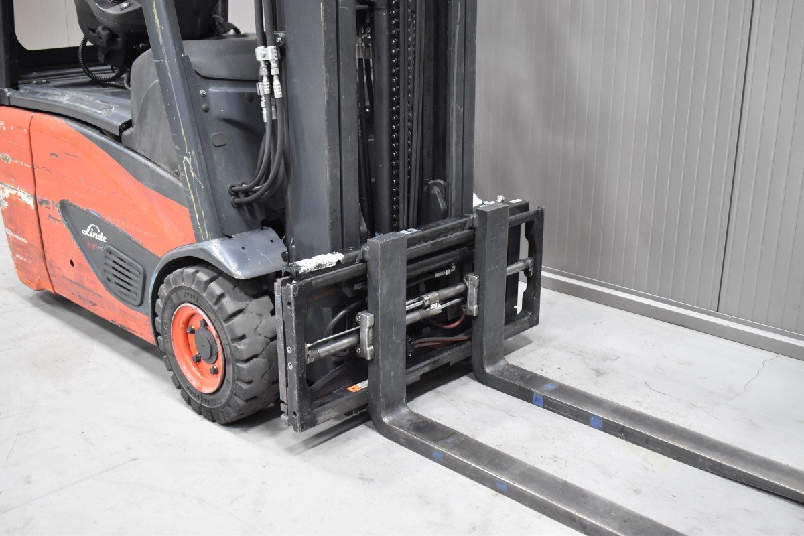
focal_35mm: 39
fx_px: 871
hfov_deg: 49.6
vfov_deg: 34.2
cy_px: 268
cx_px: 402
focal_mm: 26
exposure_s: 1/30
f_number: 4.5
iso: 1600
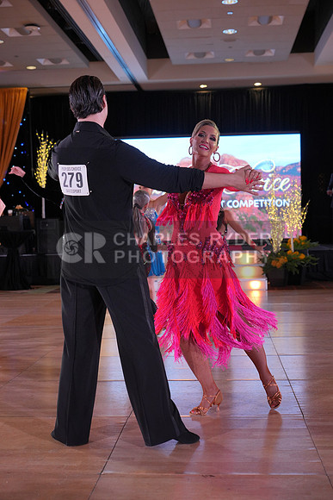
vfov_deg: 37.5
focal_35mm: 53
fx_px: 735
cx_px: 166
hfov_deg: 25.5
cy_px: 250
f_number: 4
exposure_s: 1/400
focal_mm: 53
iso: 1250
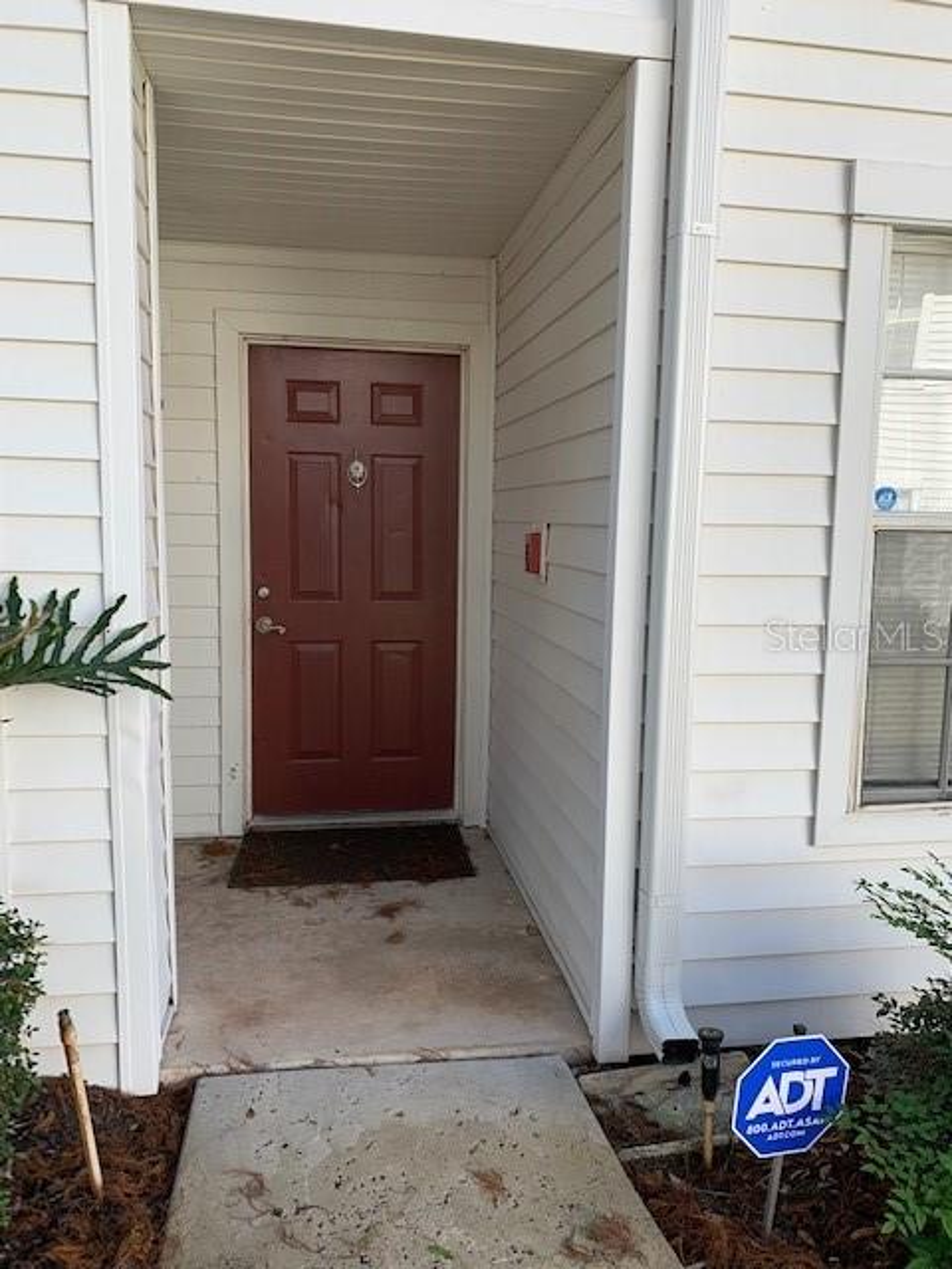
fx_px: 953
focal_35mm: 26
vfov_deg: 67.3
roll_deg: -0.9
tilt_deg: -6.5
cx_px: 476
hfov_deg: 53.1
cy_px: 634
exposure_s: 1/389
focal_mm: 4.25
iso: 25
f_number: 1.8
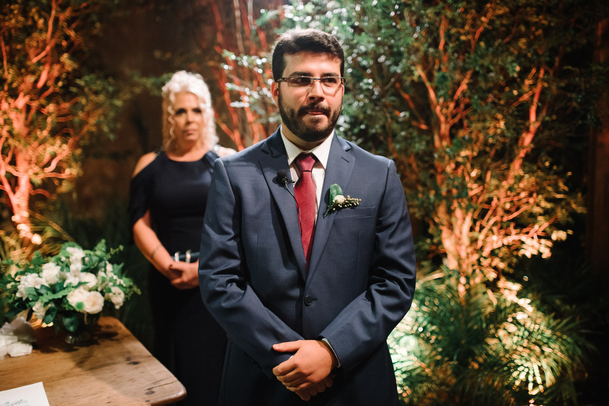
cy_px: 203
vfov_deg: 37.9
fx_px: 592
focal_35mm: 35
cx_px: 304
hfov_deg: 54.4
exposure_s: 1/160
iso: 2000
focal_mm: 35
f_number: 1.8
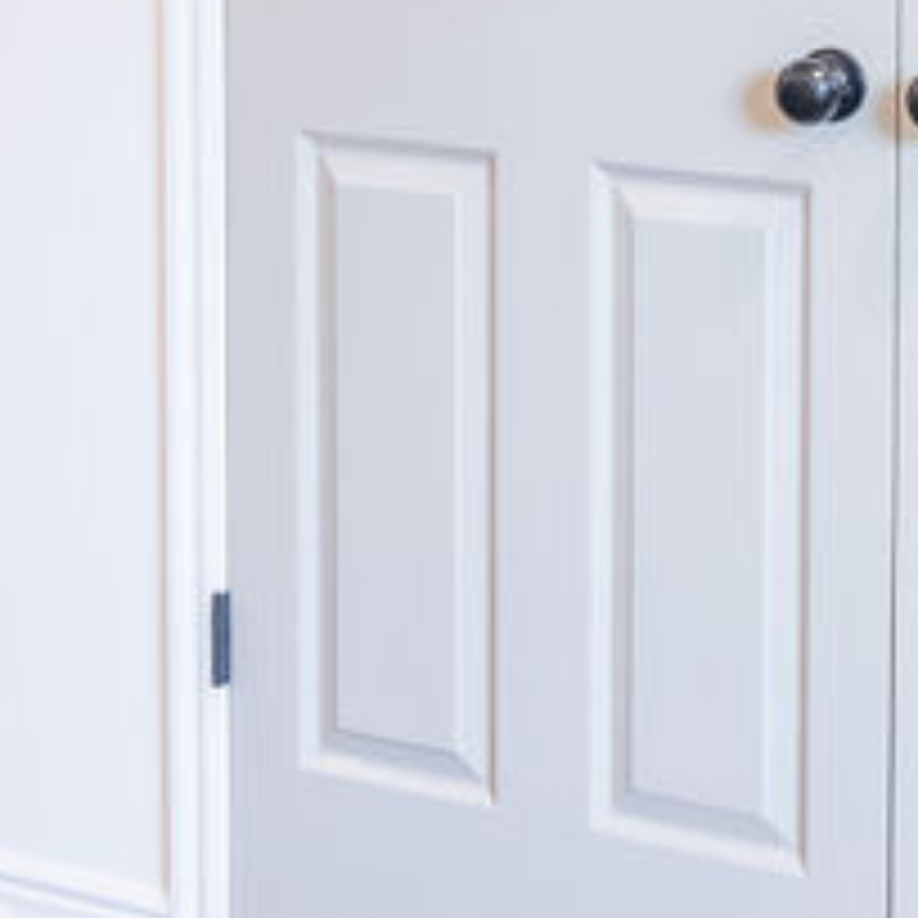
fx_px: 4501
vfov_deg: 11.5
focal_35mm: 150
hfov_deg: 11.6
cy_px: -106
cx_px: 86
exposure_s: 1/250
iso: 1000
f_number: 2.8
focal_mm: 35
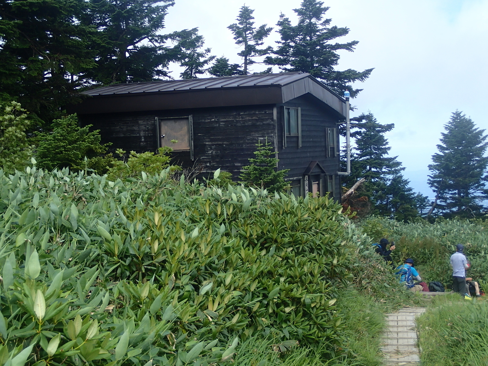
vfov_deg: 24.0
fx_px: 860
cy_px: 183
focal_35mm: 61
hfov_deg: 31.7
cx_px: 244
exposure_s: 1/250
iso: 100
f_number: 5
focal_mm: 11.01
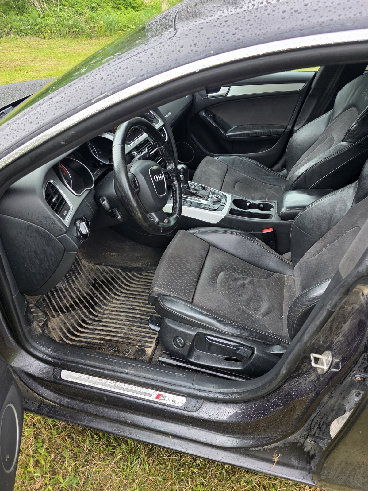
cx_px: 184
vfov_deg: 73.9
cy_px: 246
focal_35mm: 23
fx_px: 326
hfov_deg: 58.9
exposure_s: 1/180
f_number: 1.7
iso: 64
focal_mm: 6.3
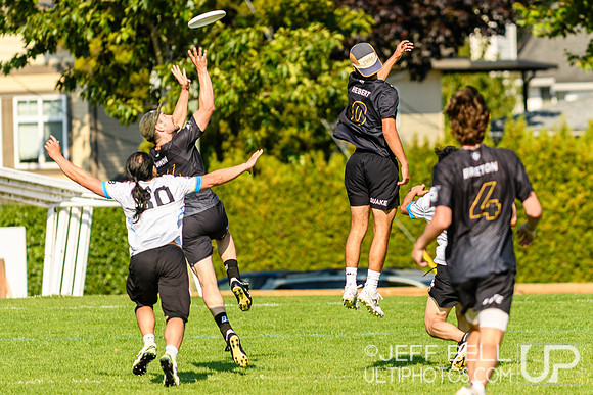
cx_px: 389
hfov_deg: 4.9
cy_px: 126
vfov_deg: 3.3
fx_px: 6961
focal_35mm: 423
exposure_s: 1/1250
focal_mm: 200
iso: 100
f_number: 3.2
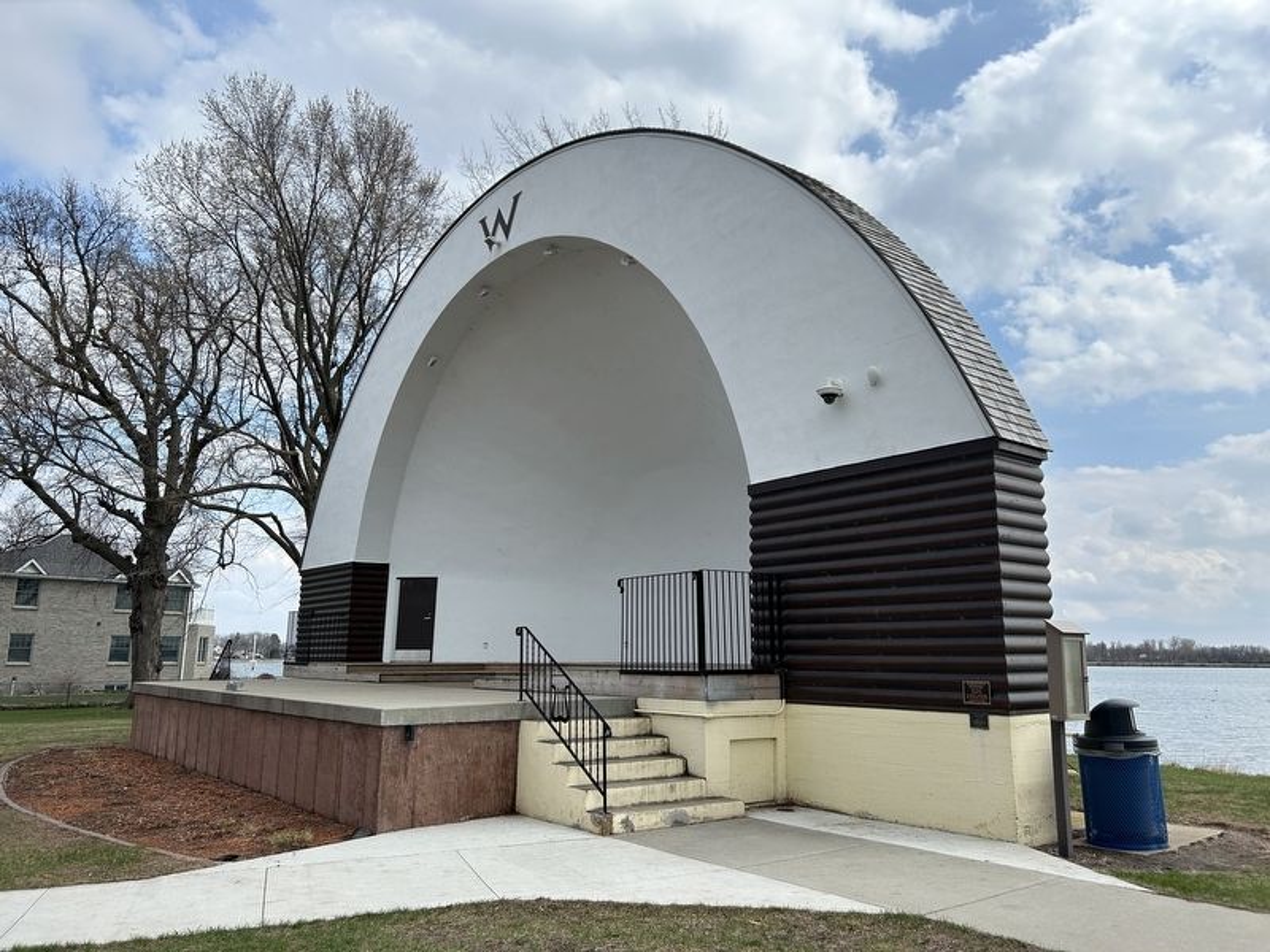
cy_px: 476
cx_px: 635
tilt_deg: +10.3
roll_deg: -0.3
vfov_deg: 53.1
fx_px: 954
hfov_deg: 67.3
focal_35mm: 26
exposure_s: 1/2915
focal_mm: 5.7
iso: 50
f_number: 1.5
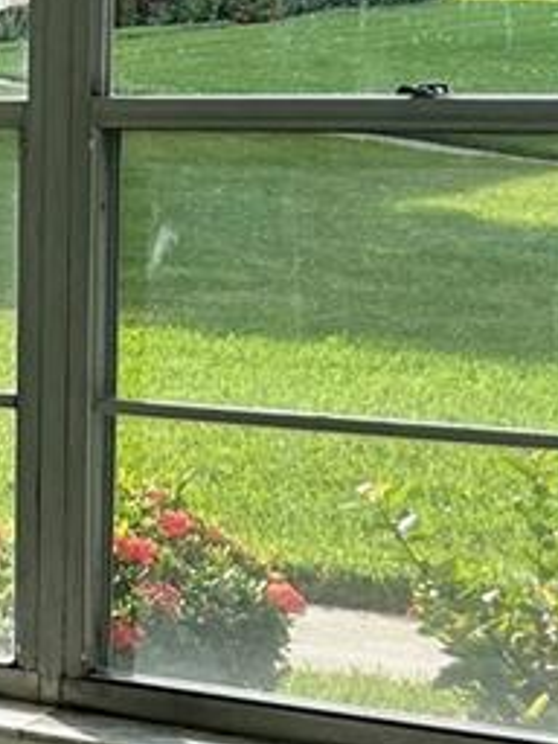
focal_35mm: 122
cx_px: -517
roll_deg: +2.0
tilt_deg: -11.9
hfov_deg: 11.1
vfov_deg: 16.1
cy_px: 514
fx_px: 2622
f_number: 1.5
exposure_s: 1/1311
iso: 50
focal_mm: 5.7
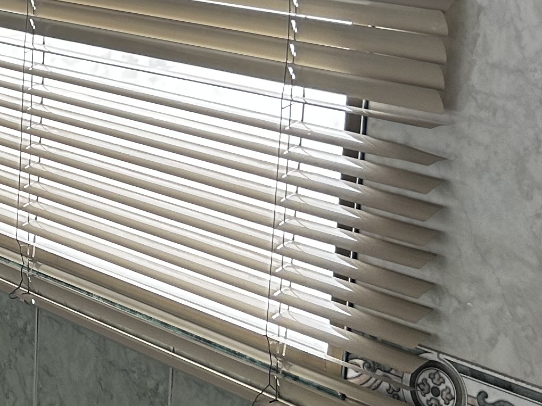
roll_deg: +0.8
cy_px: 116
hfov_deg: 17.4
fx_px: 1612
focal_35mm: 103
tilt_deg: -11.8
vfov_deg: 14.3
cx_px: -238
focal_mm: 5.7
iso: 80
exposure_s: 1/121
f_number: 1.5
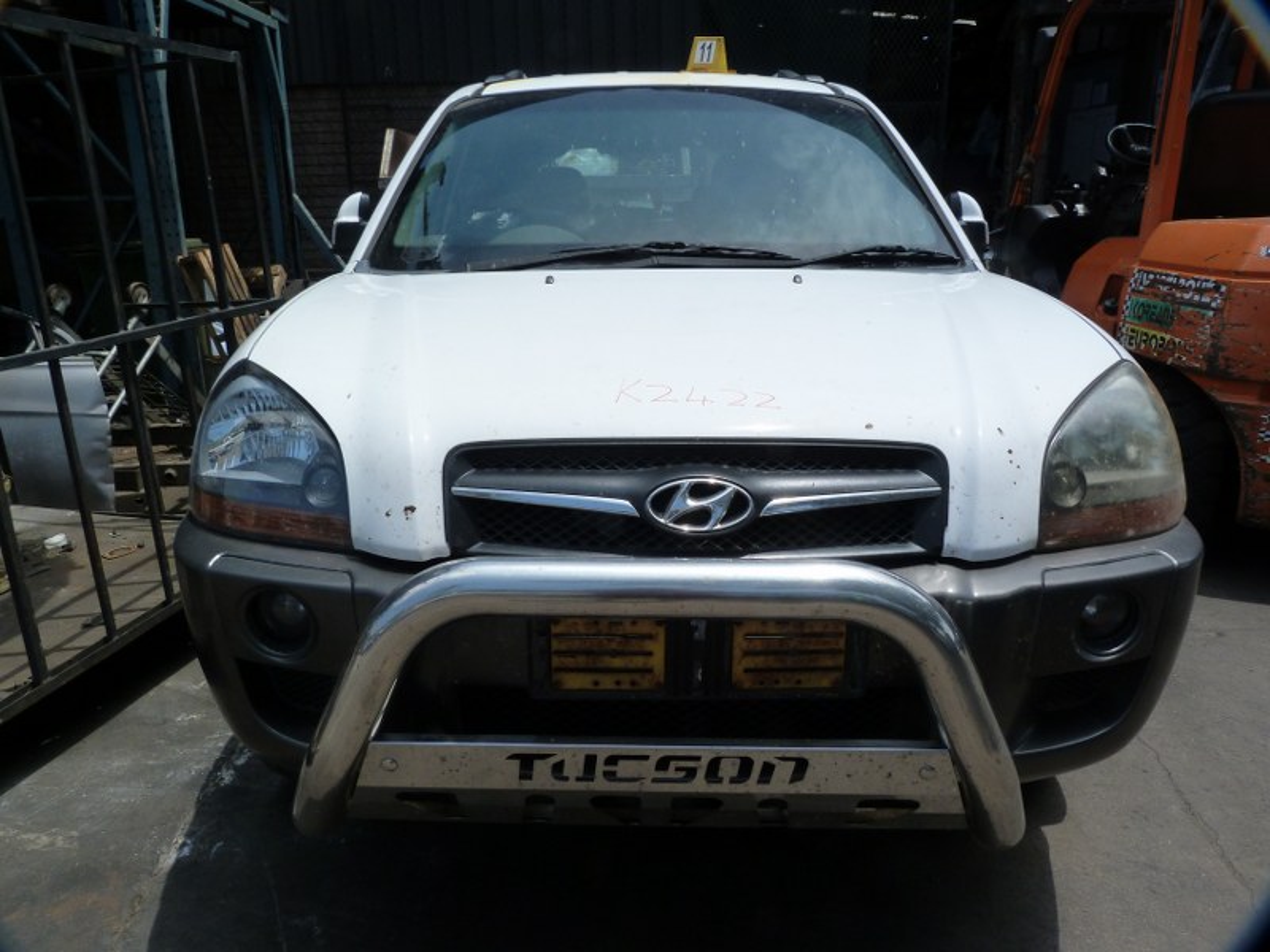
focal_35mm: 25
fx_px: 917
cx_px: 635
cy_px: 476
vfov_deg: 54.9
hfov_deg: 69.4
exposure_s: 1/400
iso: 125
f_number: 5.6
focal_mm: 4.5
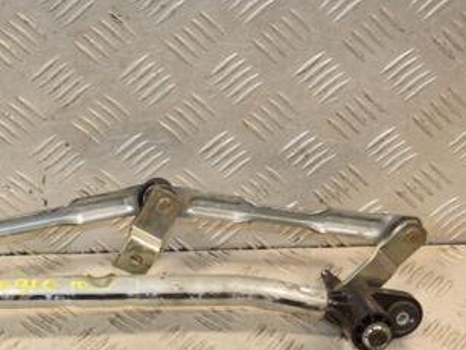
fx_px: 1293
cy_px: 230
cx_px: 55
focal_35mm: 96
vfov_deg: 15.4
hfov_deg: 20.1
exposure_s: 1/200
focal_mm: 34
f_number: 7.1
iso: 800
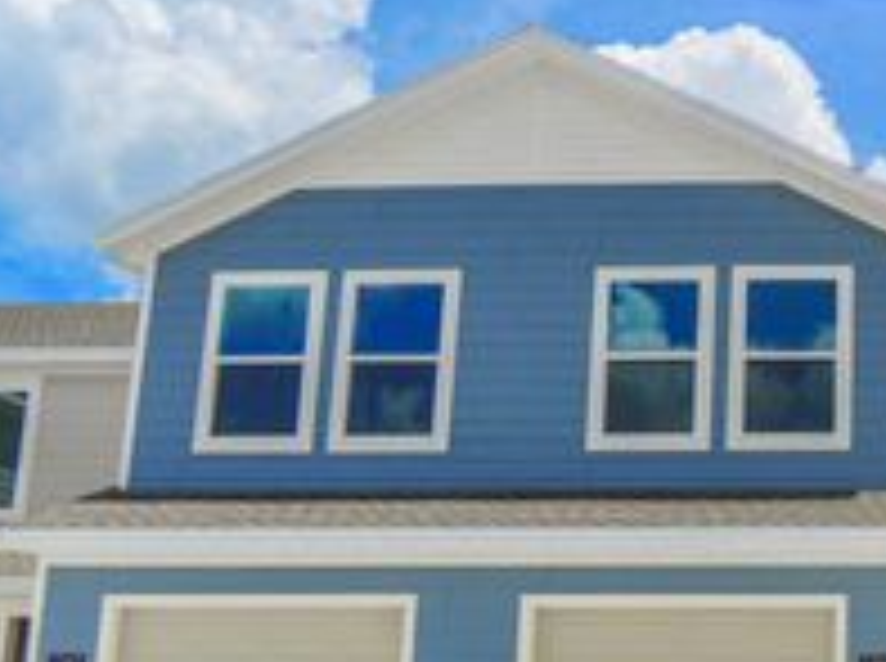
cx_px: 931
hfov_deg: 37.3
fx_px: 1124
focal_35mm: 44
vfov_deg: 31.7
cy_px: 556
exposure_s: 1/500
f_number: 8
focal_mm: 12
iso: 100
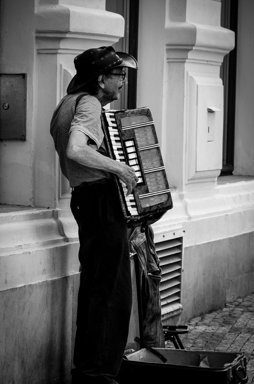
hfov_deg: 4.6
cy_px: 192
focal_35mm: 300
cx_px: 127
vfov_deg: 6.9
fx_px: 3189
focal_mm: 200
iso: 200
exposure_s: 1/250
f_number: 11
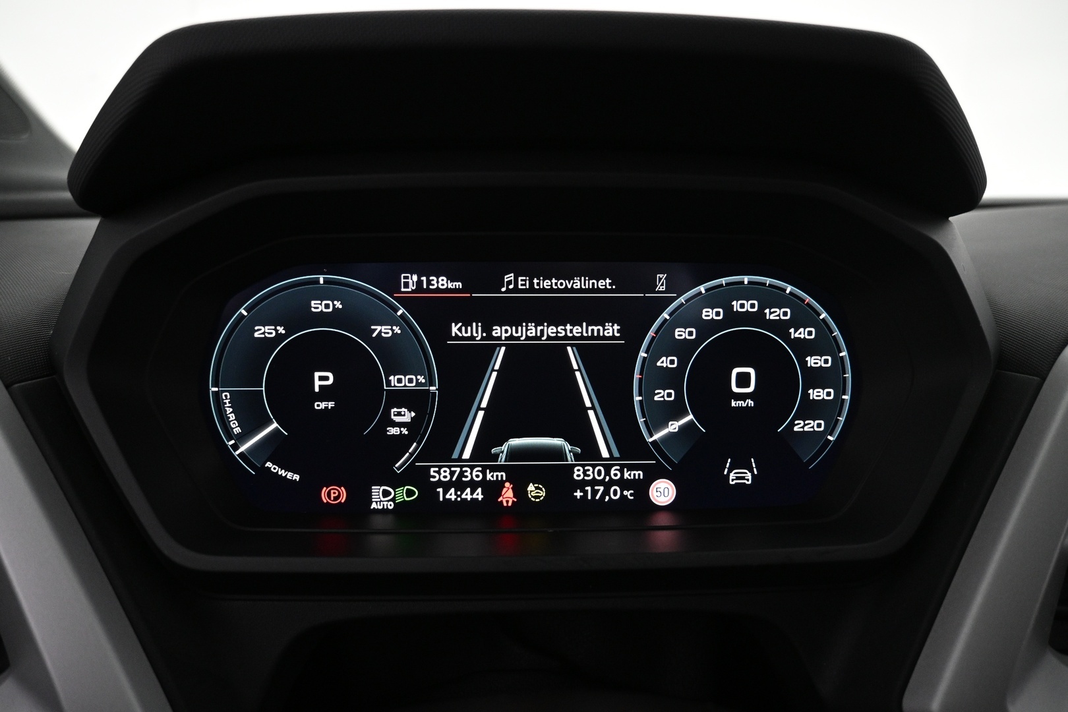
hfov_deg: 73.7
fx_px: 712
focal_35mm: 24
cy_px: 356
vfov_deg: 53.1
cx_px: 534
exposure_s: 1/40
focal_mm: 16
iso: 1600
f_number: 3.5
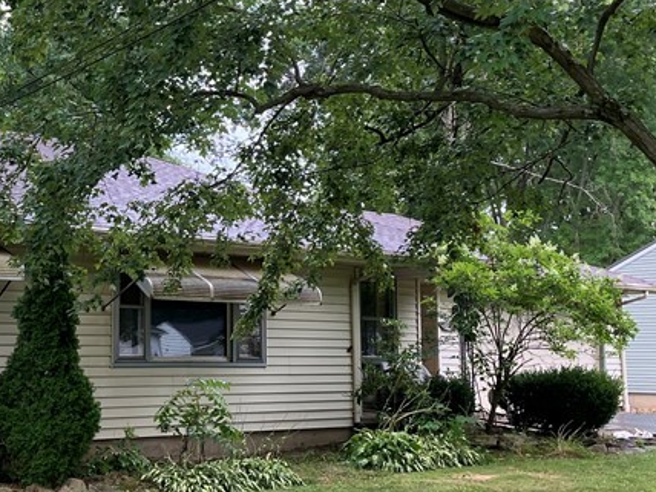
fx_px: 1270
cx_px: 205
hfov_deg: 28.7
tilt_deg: +7.6
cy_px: 178
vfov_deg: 21.9
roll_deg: +0.2
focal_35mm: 67
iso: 32
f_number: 1.8
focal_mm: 3.99
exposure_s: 1/165
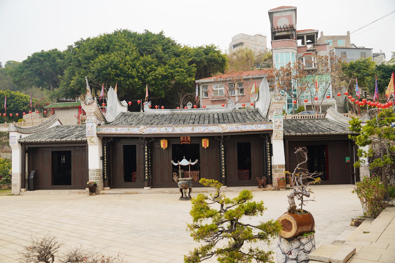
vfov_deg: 43.6
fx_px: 329
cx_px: 198
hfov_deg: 61.9
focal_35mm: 30
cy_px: 132
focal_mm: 30
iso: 100
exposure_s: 1/100
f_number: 5
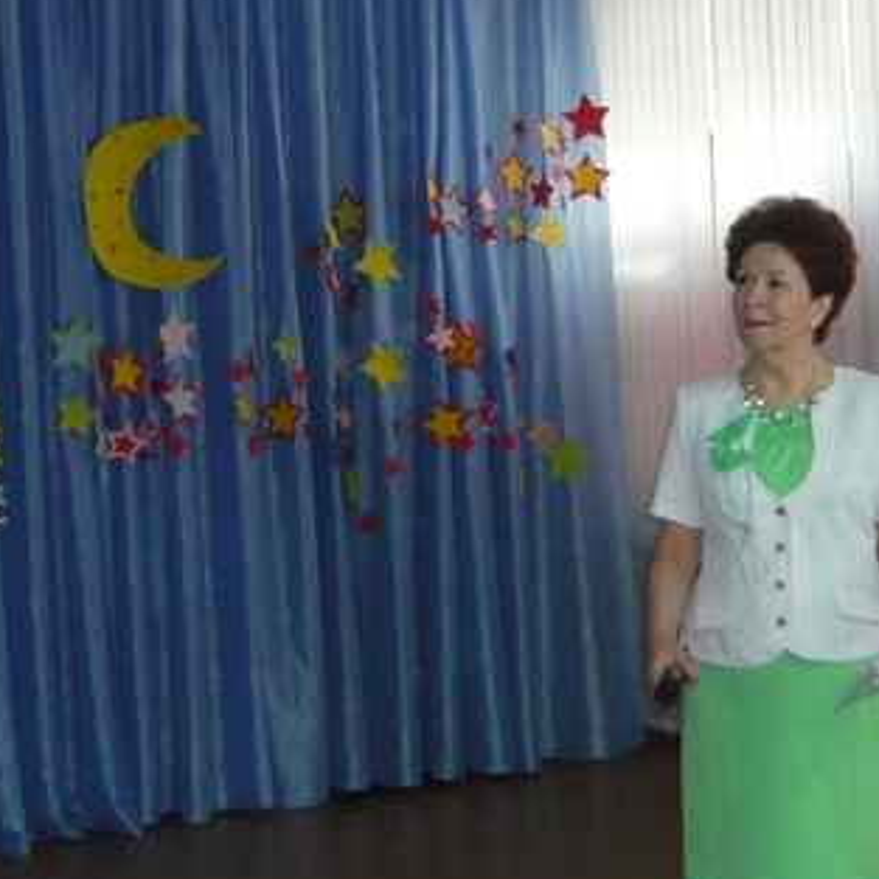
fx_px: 2327
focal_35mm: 81
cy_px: 292
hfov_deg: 21.1
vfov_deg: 21.3
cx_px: 699
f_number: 2.8
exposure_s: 1/30
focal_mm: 4.6
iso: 160
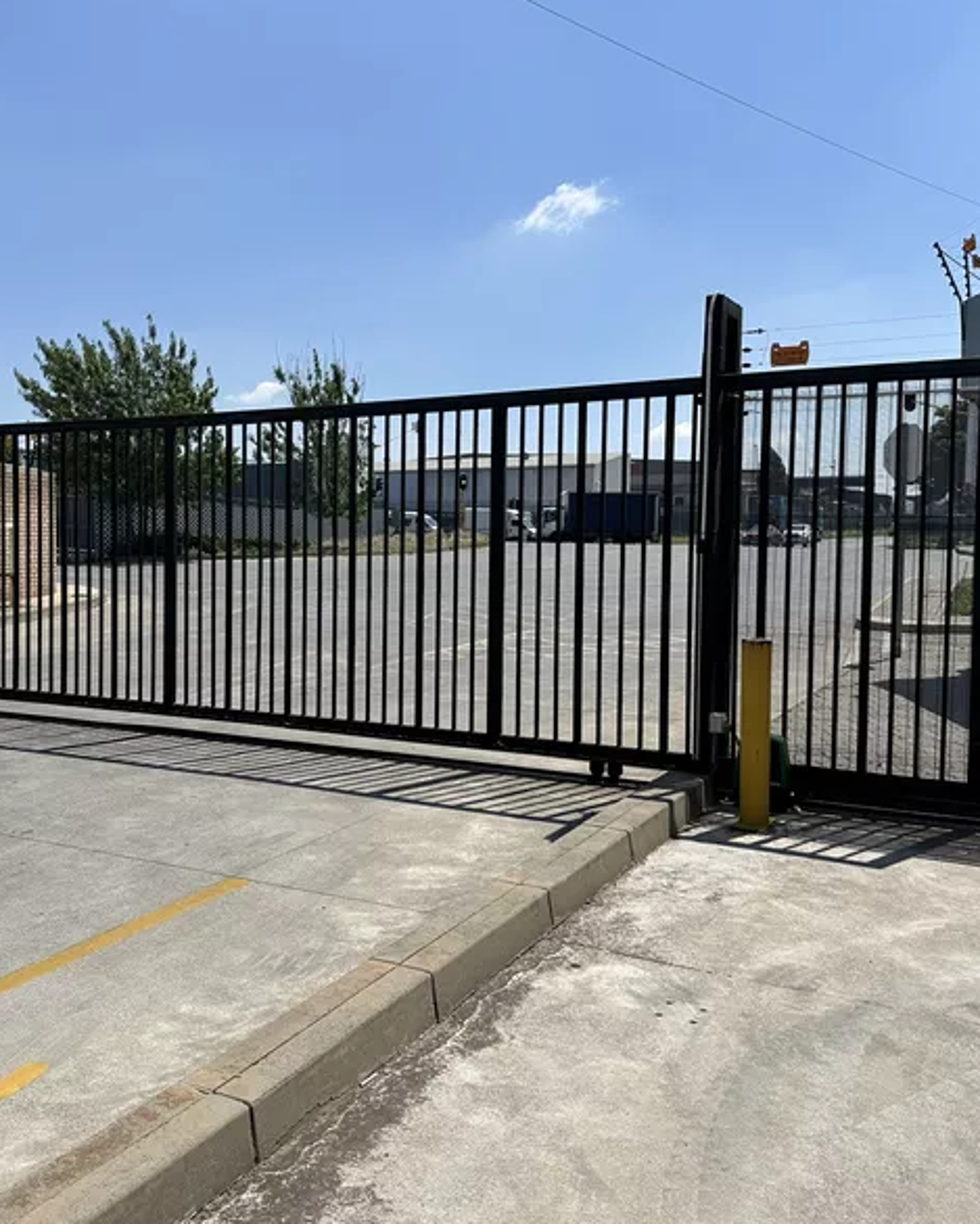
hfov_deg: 45.5
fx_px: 1160
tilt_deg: -3.1
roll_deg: -0.7
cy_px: 604
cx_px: 374
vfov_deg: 55.7
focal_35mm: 32
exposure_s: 1/6211
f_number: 1.78
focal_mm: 6.86
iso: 80
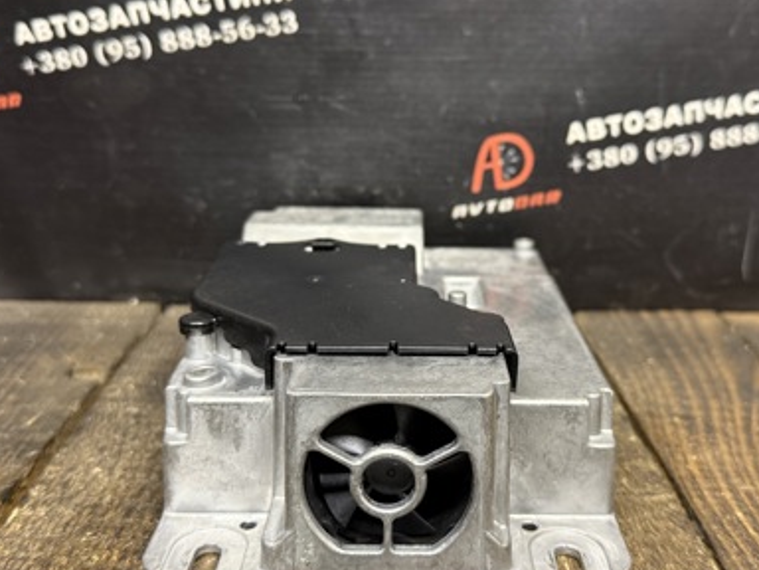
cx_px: 415
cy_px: 307
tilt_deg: -15.4
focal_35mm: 40
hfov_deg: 46.7
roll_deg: -0.1
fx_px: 877
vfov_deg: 35.9
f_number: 1.78
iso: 250
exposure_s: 1/50
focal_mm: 6.76
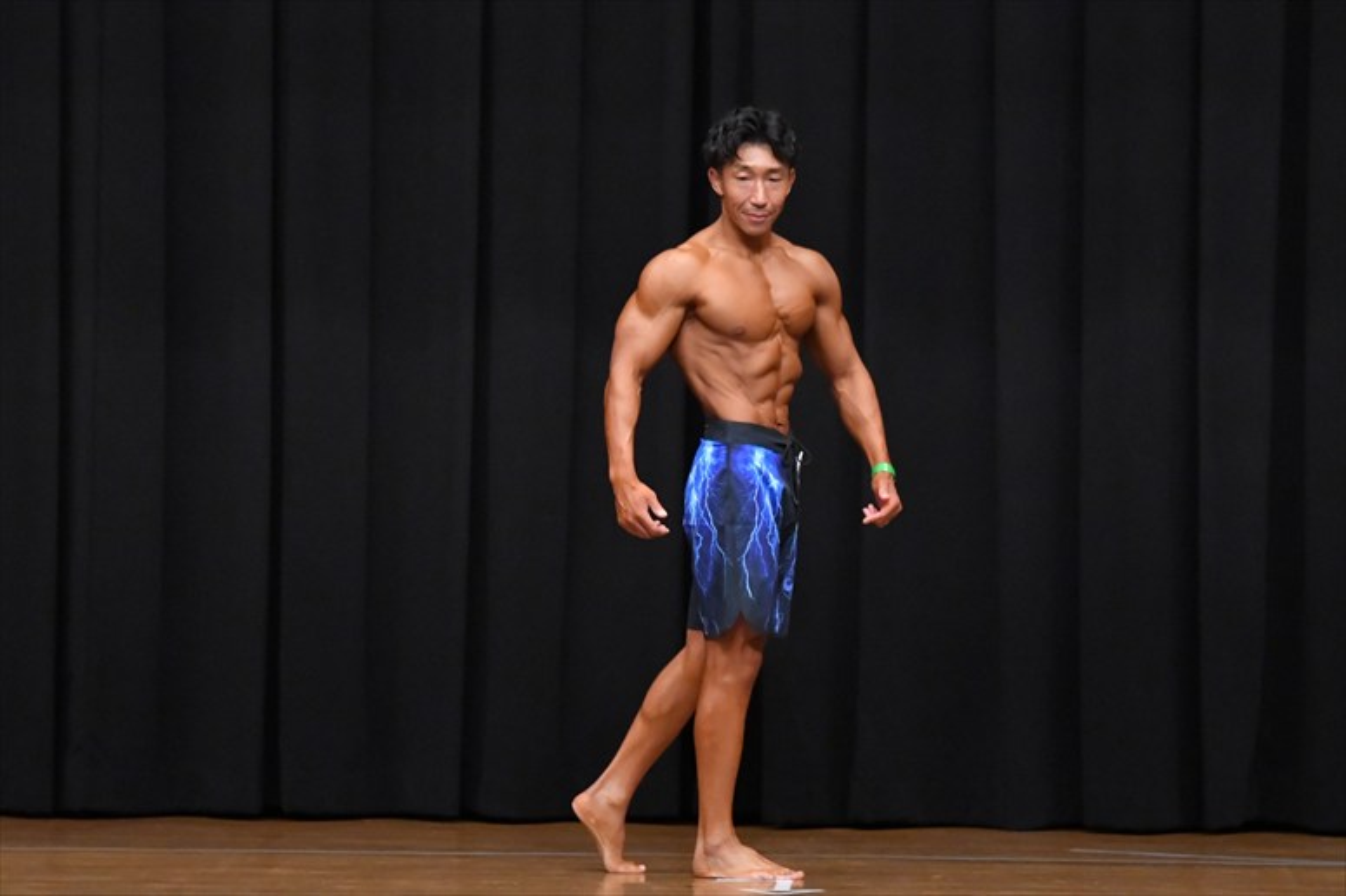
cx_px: 673
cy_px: 448
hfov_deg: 8.1
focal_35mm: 255
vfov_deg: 5.4
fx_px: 9530
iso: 8000
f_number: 5.6
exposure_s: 1/400
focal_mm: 170
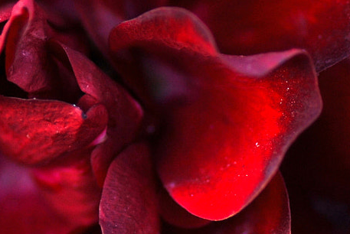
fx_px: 4604
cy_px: 96
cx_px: 106
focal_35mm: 473
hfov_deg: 4.4
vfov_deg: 2.9
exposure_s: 1/125
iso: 100
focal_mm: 90
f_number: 3.8
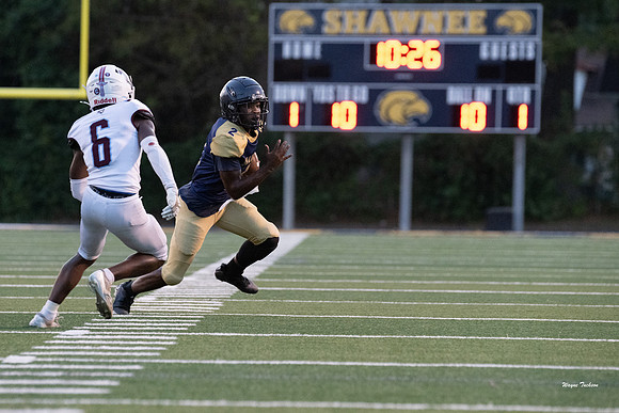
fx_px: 5433
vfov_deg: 4.4
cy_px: 194
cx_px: 266
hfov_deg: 6.5
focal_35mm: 316
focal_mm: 270
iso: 10000
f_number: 5
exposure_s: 1/1250
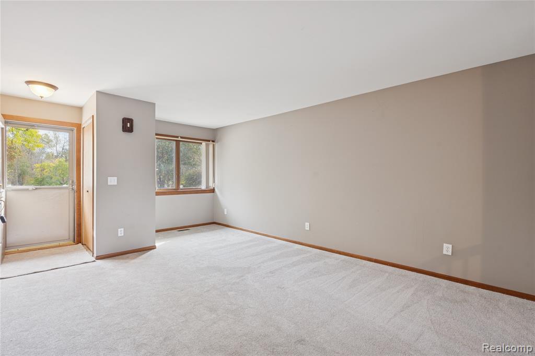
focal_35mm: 17
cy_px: 178
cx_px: 268
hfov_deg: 93.3
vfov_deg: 70.4
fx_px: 253
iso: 400
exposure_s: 1/10
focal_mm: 17
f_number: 8
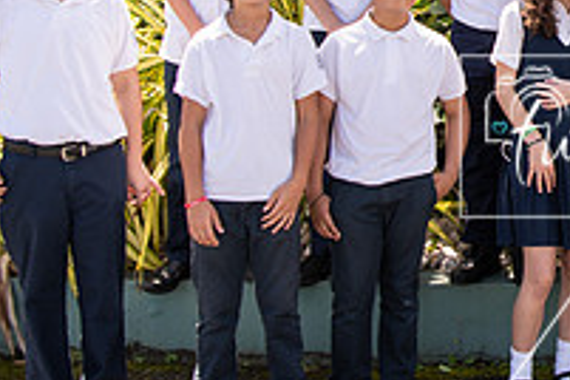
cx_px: 678
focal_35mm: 78
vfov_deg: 17.2
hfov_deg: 23.8
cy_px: 24
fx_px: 1235
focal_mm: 27
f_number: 5
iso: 80
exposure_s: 1/160
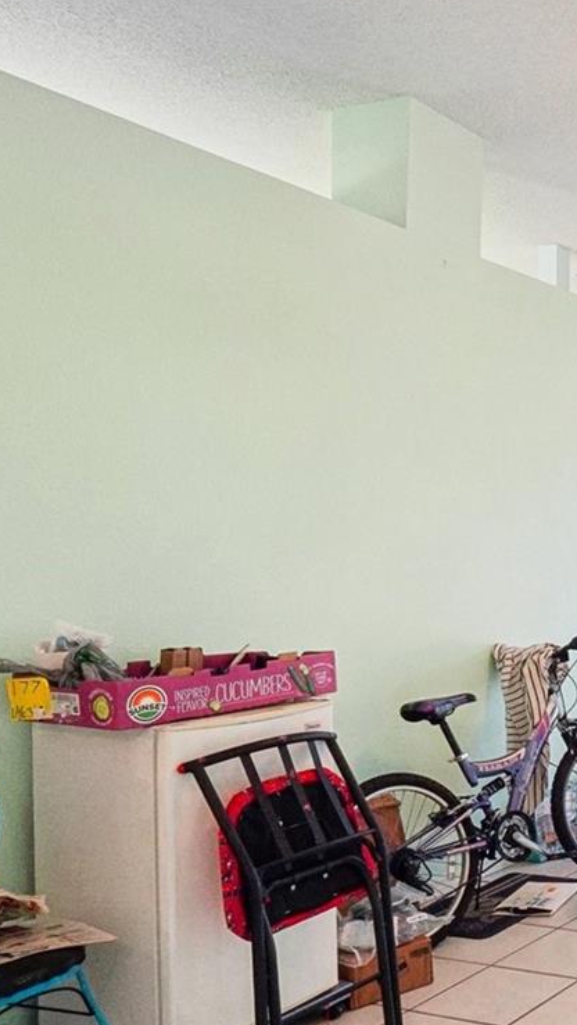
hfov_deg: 23.6
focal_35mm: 34
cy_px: 587
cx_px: 960
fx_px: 924
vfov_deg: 57.8
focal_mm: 10
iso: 400
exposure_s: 1/15
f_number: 8
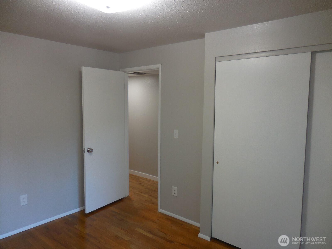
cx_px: 166
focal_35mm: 25
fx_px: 240
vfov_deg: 54.9
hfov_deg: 69.4
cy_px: 124
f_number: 3.3
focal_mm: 4.5
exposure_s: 1/30
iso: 280
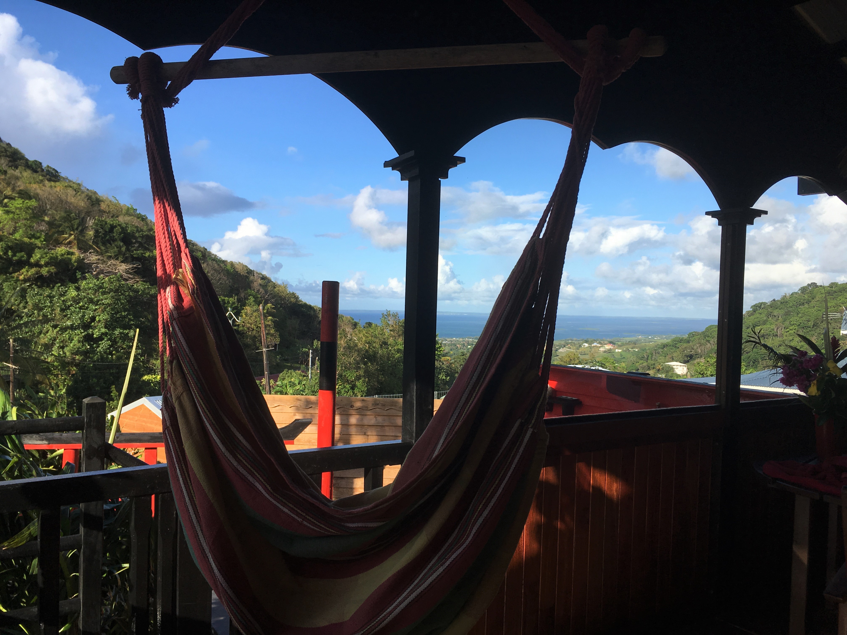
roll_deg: -1.5
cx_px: 424
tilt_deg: -1.4
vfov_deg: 48.2
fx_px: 710
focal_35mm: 29
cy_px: 318
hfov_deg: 61.7
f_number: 2.2
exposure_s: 1/1183
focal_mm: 4.15
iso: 25
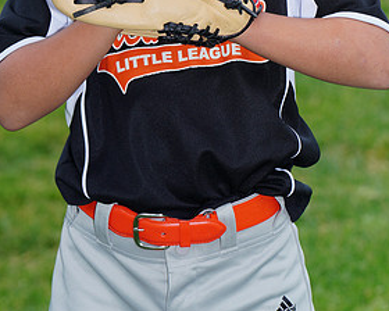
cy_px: -79
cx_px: 187
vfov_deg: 4.0
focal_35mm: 389
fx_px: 4479
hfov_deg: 5.0
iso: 200
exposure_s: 1/200
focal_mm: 200
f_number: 8
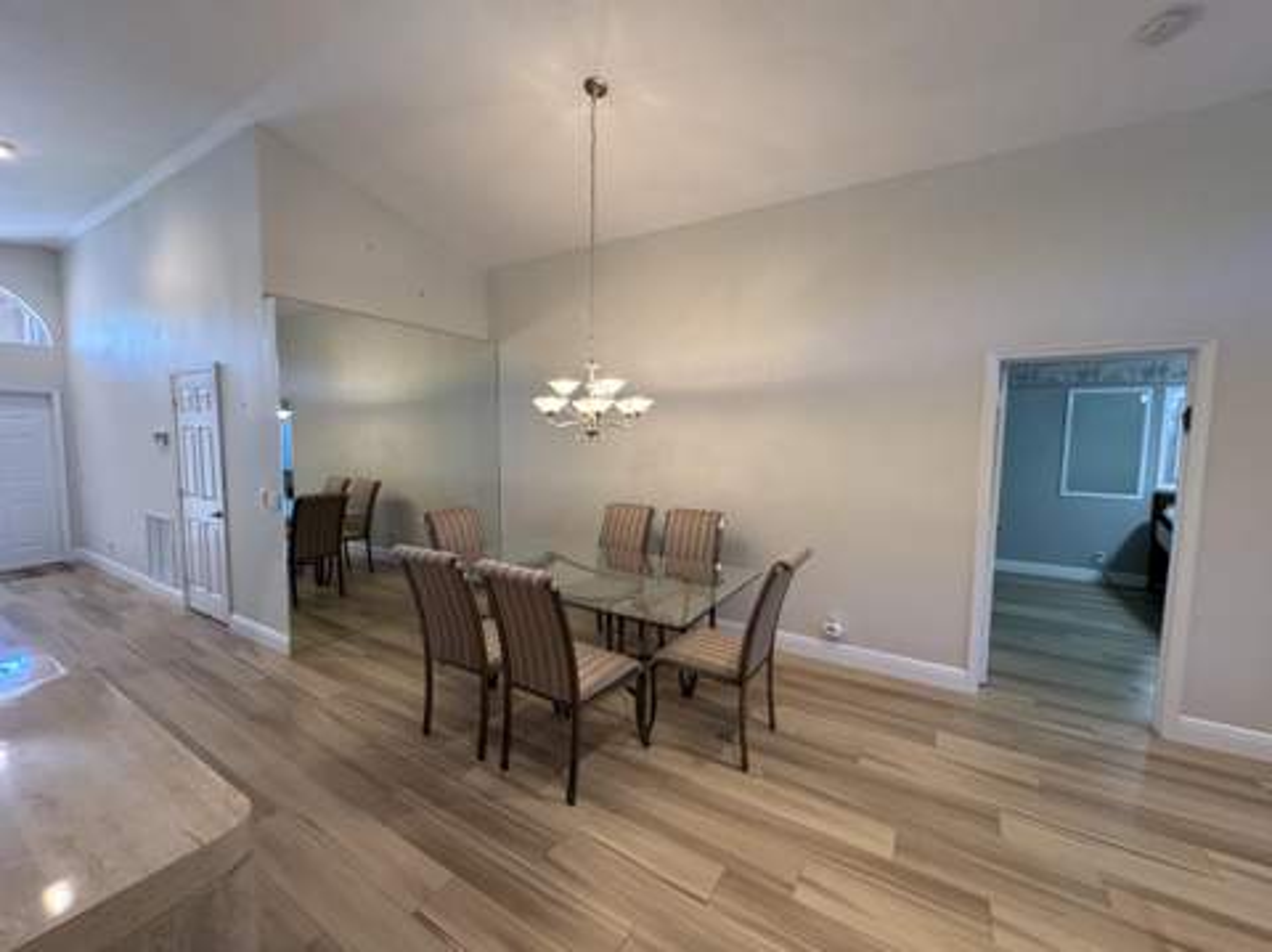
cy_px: 476
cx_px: 636
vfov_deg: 85.6
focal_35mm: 14
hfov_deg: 102.1
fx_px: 514
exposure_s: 1/60
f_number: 2.2
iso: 320
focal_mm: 2.22
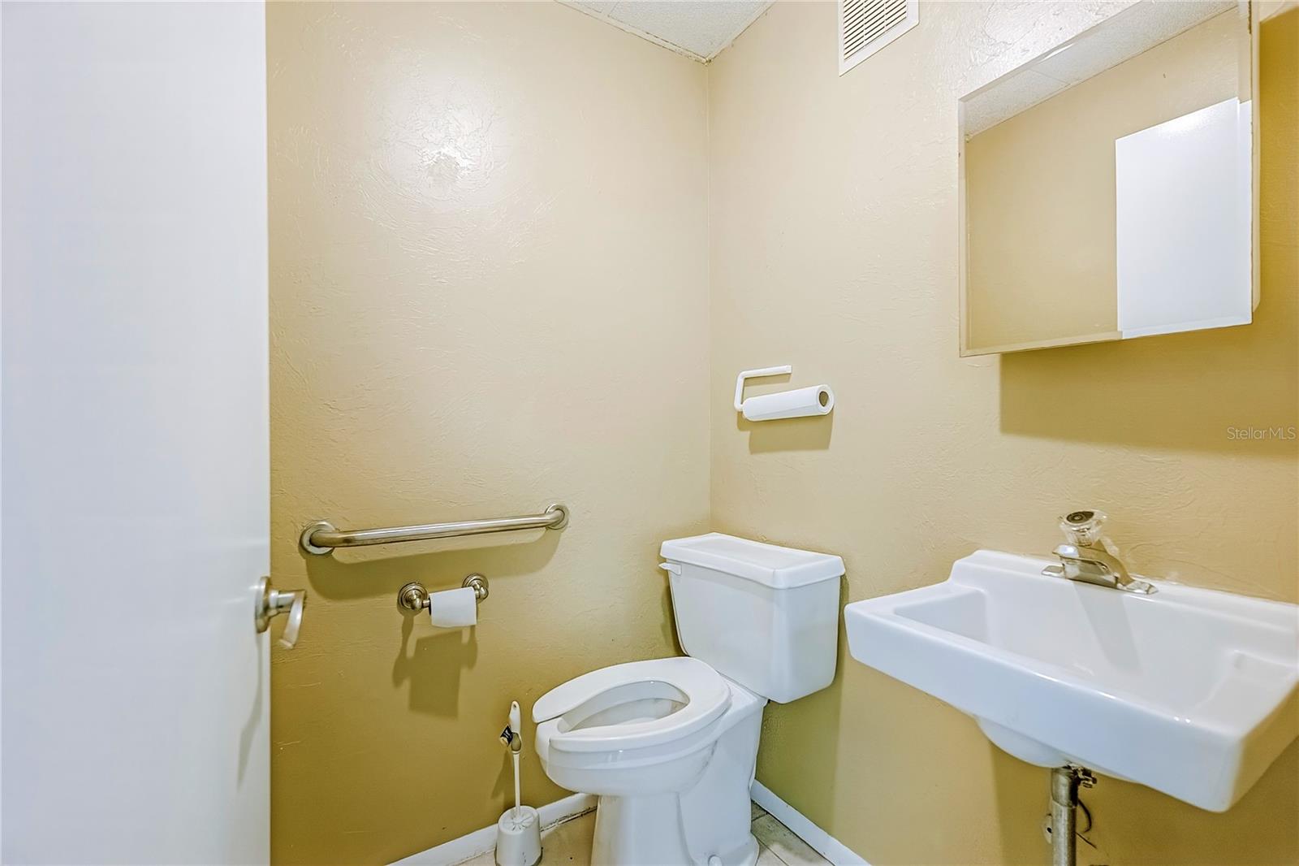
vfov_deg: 77.3
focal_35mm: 15
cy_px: 433
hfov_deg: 100.4
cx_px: 650
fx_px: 541
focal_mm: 10
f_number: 2.8
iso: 640
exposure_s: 1/60
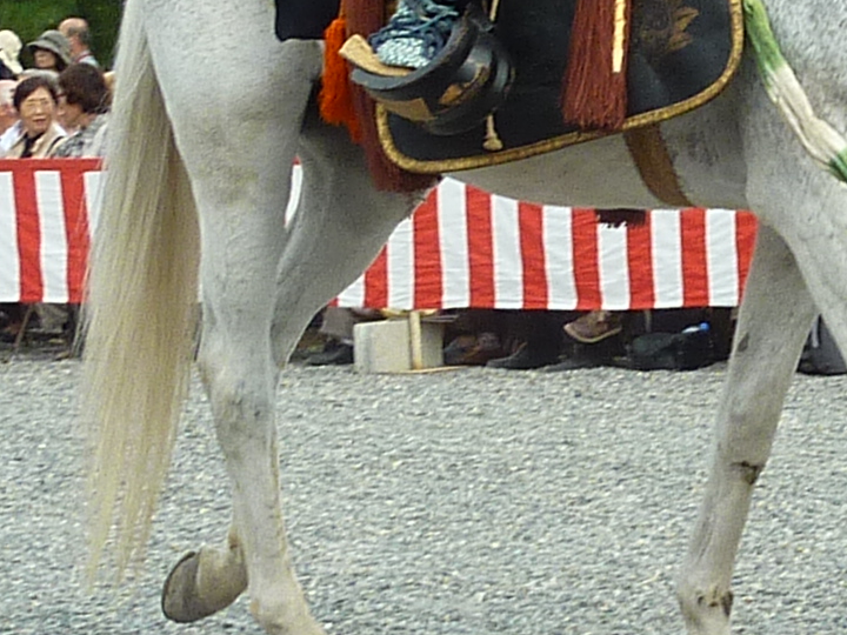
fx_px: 4943
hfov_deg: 9.7
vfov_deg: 7.3
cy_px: -59
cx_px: 969
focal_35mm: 202
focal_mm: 6.5
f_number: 4
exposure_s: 1/250
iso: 80
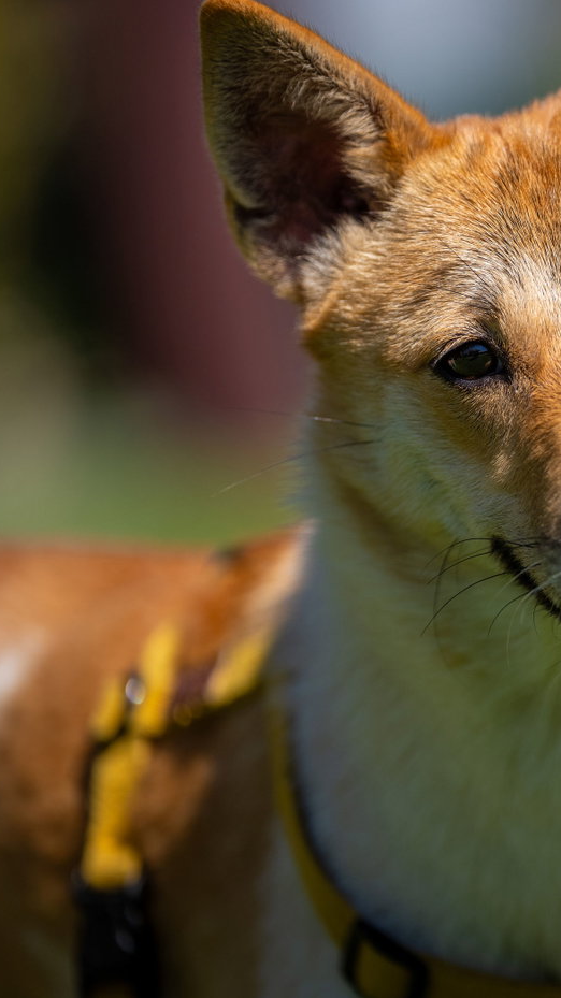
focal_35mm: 361
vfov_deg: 6.0
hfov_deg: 3.4
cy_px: 426
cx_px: 777
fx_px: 9555
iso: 100
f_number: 2.8
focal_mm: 200
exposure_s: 1/2500
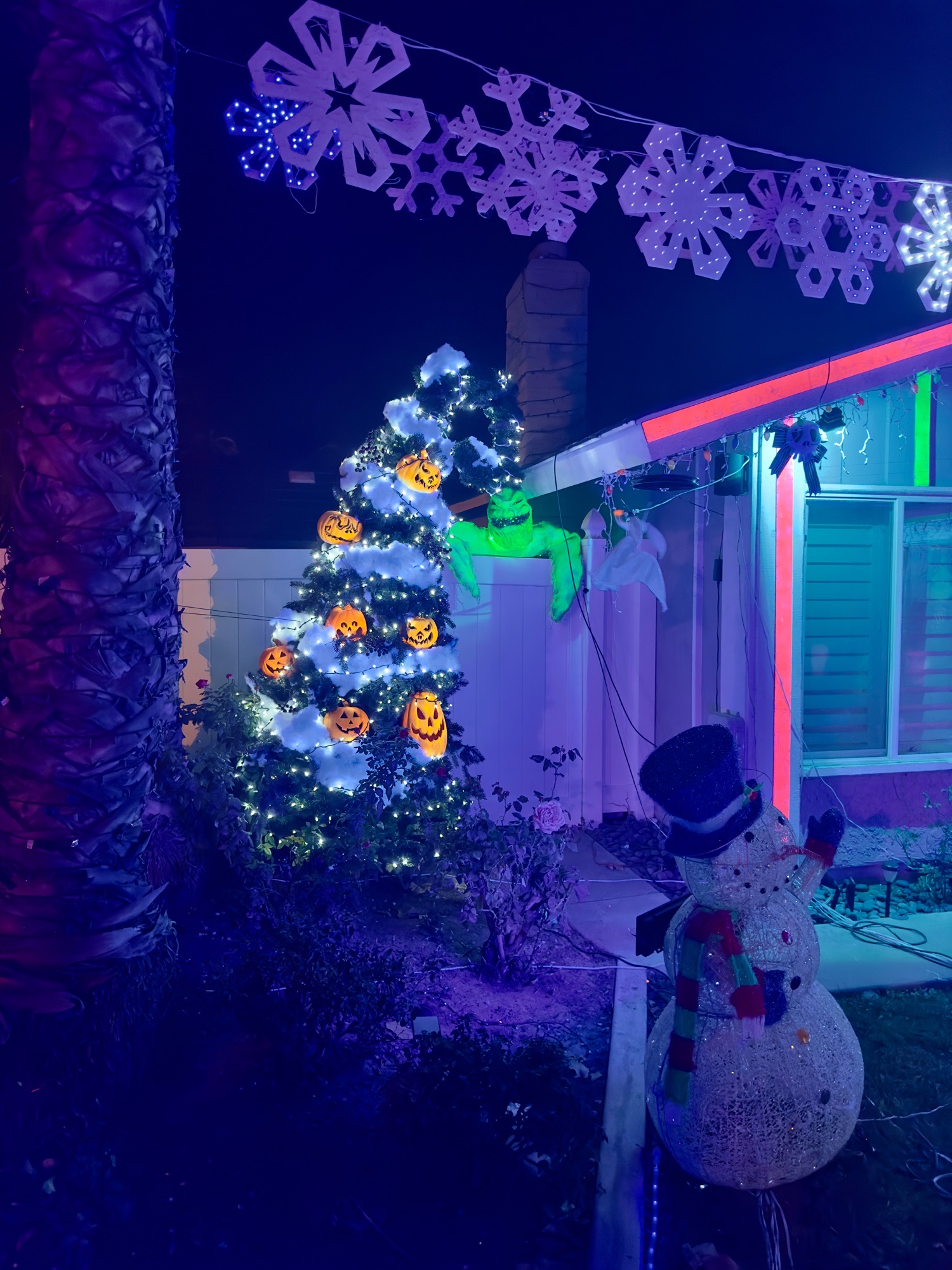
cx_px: 476
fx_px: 880
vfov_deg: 71.6
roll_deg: -0.4
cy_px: 635
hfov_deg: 56.8
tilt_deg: -2.9
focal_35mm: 24
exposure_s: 1/30
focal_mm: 6.86
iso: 640
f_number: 1.78
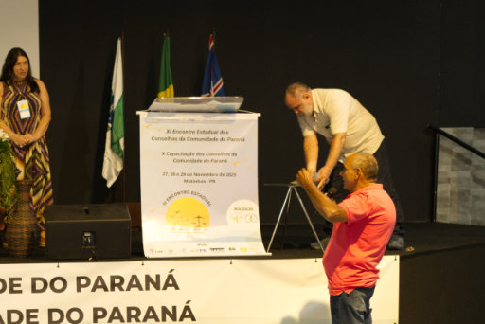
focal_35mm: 82
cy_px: 296
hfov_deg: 23.8
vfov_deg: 16.4
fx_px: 1105
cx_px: 14
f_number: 2.5
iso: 2000
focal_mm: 35
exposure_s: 1/100
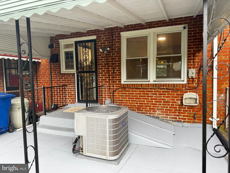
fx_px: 159
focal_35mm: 24
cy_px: 86
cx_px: 115
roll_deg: +0.9
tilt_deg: -4.1
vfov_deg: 56.8
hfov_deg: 71.6
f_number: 1.78
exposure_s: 1/121
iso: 100
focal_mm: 6.76
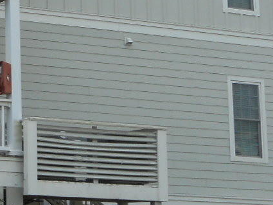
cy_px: 64
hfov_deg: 13.6
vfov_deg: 11.6
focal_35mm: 128
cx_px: -231
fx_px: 1010
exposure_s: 1/400
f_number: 4.2
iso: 80
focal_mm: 6
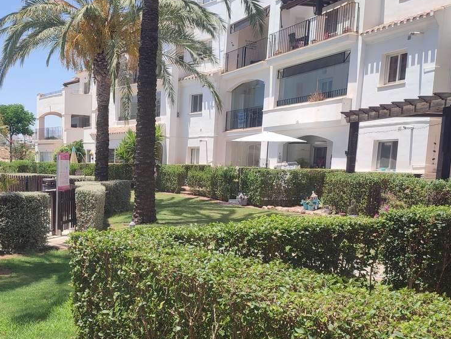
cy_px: 244
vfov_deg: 33.1
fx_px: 560
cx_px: 103
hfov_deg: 42.3
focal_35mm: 43
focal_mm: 6.04
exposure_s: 1/399
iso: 50
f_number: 1.9
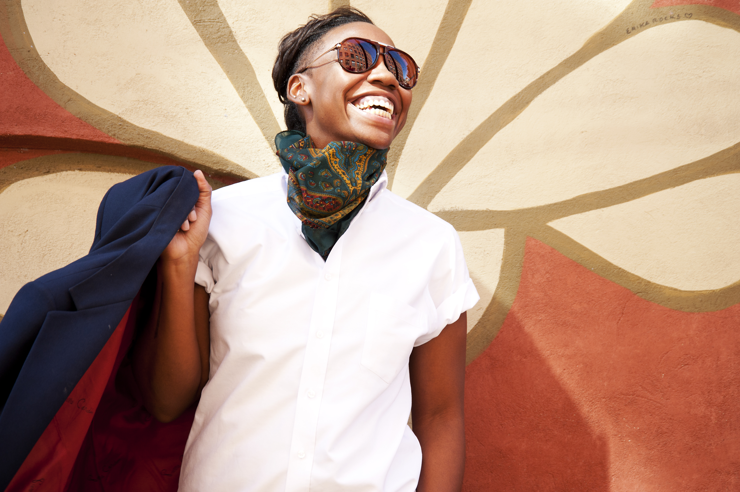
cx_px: 370
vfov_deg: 19.4
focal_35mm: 70
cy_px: 246
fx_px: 1438
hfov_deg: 28.9
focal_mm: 70
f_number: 6.3
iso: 400
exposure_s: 1/160
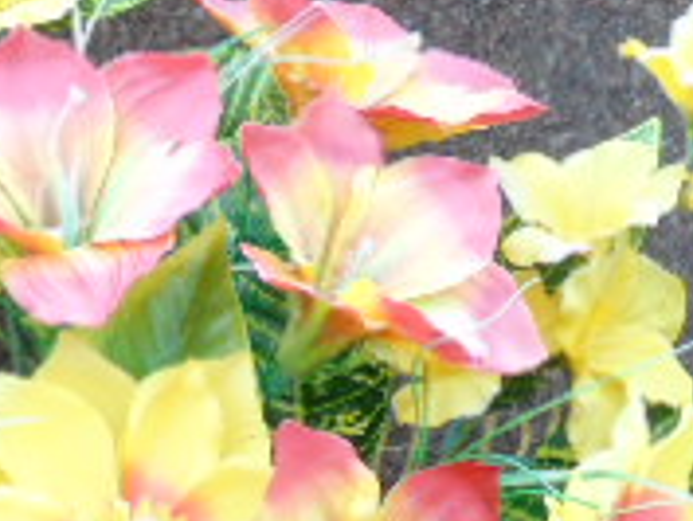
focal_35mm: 340
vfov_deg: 4.4
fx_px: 6811
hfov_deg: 5.8
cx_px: 251
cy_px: -125
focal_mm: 17
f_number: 4.3
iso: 80
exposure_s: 1/80
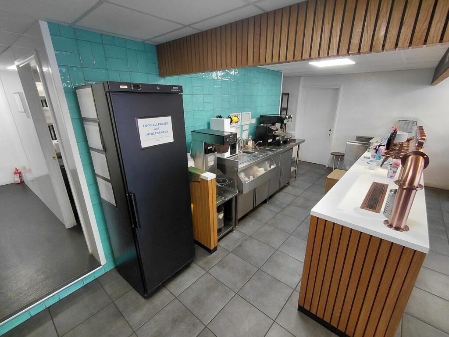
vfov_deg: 78.1
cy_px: 168
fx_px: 208
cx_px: 224
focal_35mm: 16
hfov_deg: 94.5
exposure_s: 1/60
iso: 100
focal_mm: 1.64
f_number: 2.2
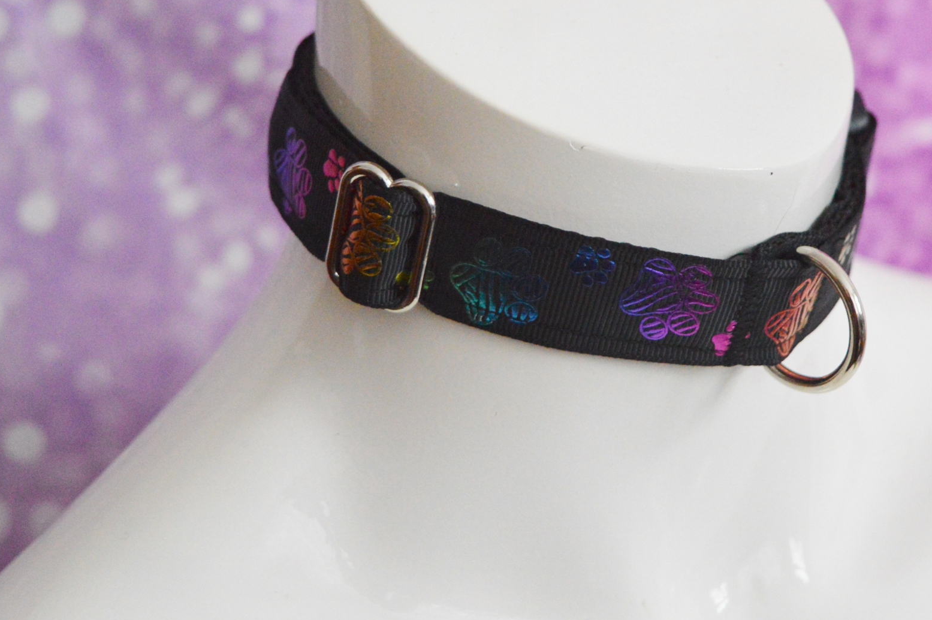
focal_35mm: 90
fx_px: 2328
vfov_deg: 15.1
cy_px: 197
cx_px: 574
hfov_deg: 22.6
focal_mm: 42
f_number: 5
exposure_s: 1/60
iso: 2500
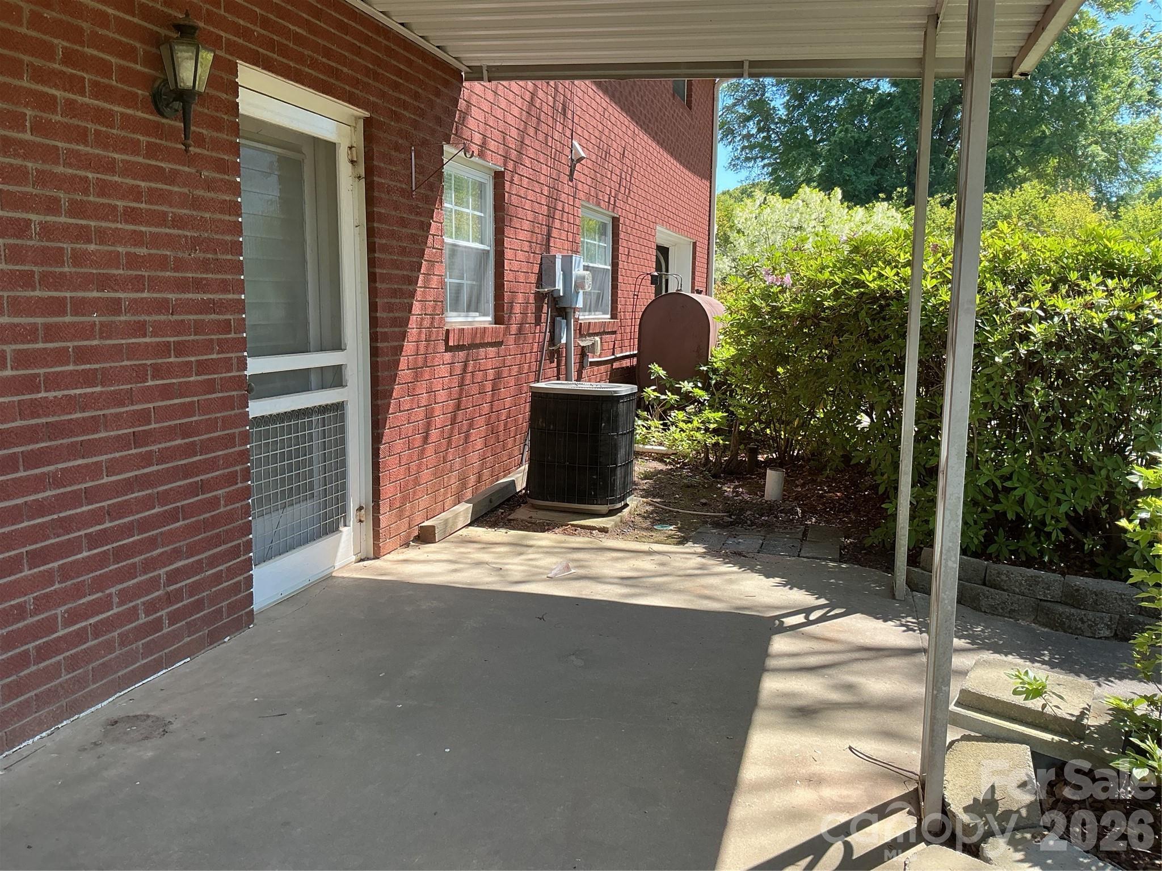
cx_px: 581
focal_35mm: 29
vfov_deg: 48.2
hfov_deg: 61.7
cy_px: 436
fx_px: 973
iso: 25
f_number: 1.8
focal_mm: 3
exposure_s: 1/289
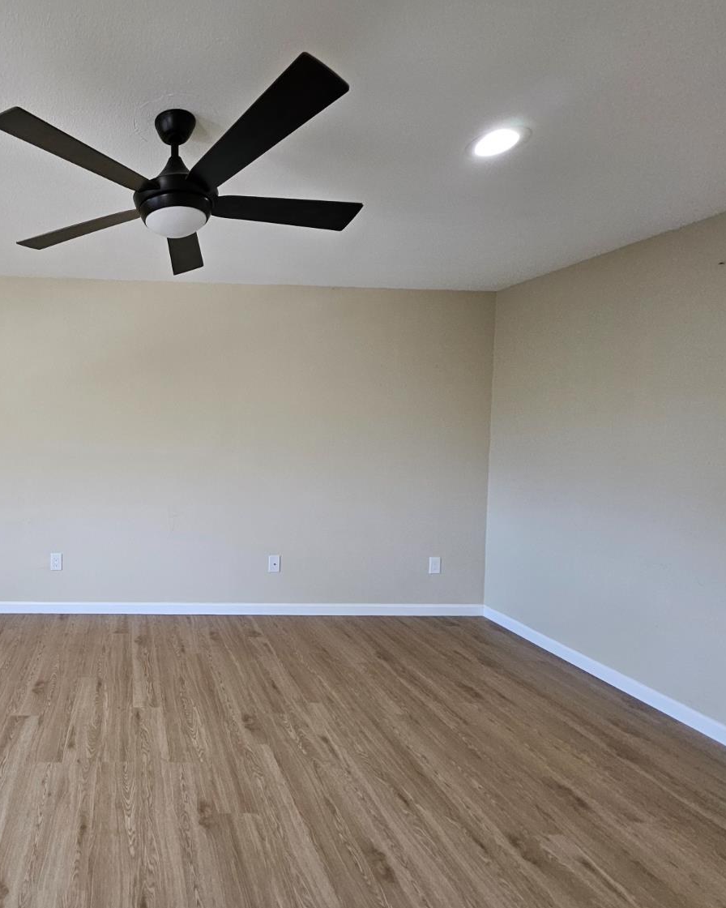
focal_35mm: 17
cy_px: 455
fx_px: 457
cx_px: 146
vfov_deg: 89.6
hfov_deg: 69.5
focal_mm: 1.7
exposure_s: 1/60
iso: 200
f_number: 2.2
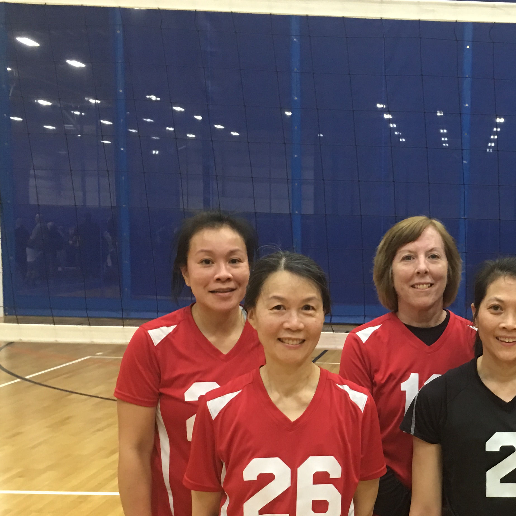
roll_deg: -2.5
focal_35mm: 56
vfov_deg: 30.2
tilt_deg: -7.3
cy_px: 371
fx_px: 944
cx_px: 492
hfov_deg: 29.0
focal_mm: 4.15
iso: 80
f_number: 2.2
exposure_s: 1/15
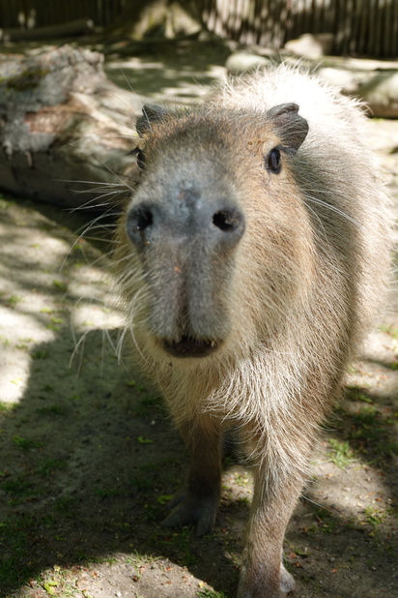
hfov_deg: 23.4
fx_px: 962
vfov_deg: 34.5
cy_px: 299
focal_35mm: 58
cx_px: 199
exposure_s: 1/250
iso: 100
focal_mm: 21.32
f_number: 3.5
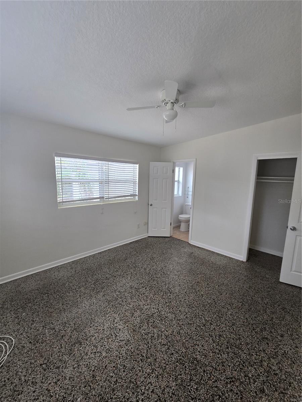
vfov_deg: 106.2
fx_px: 151
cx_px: 151
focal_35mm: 13
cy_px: 201
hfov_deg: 89.9
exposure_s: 1/100
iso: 125
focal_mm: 2.2
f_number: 2.2
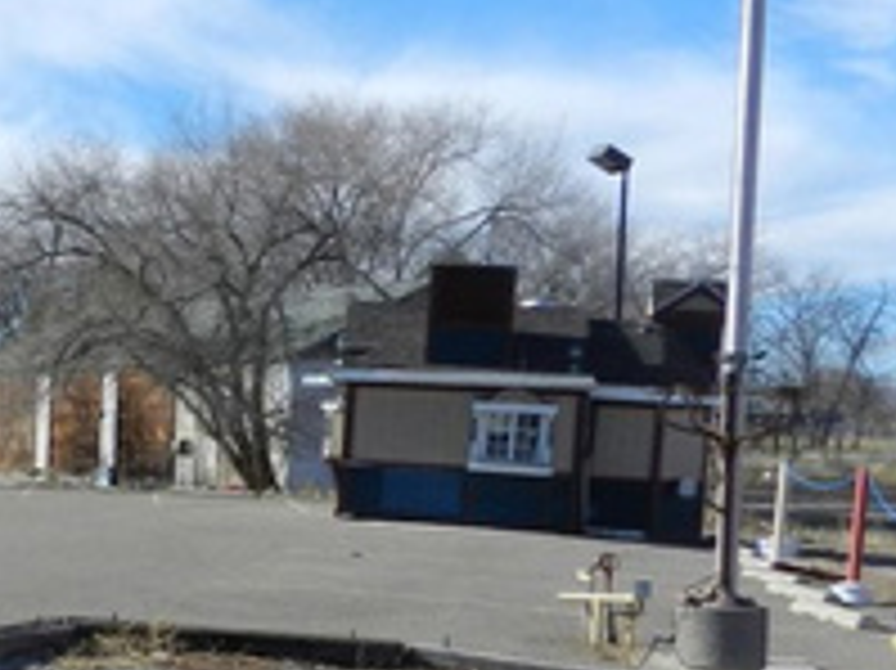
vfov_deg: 19.7
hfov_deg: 22.3
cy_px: 495
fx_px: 1914
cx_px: -401
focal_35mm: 74
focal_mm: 4
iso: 160
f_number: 4.5
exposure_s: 1/800
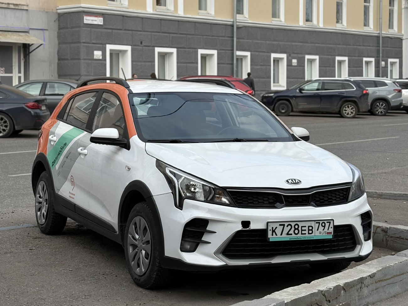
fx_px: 613
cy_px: 153
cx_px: 204
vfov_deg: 28.0
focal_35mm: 52
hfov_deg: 36.8
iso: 32
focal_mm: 5.96
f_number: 1.6
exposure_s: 1/1393
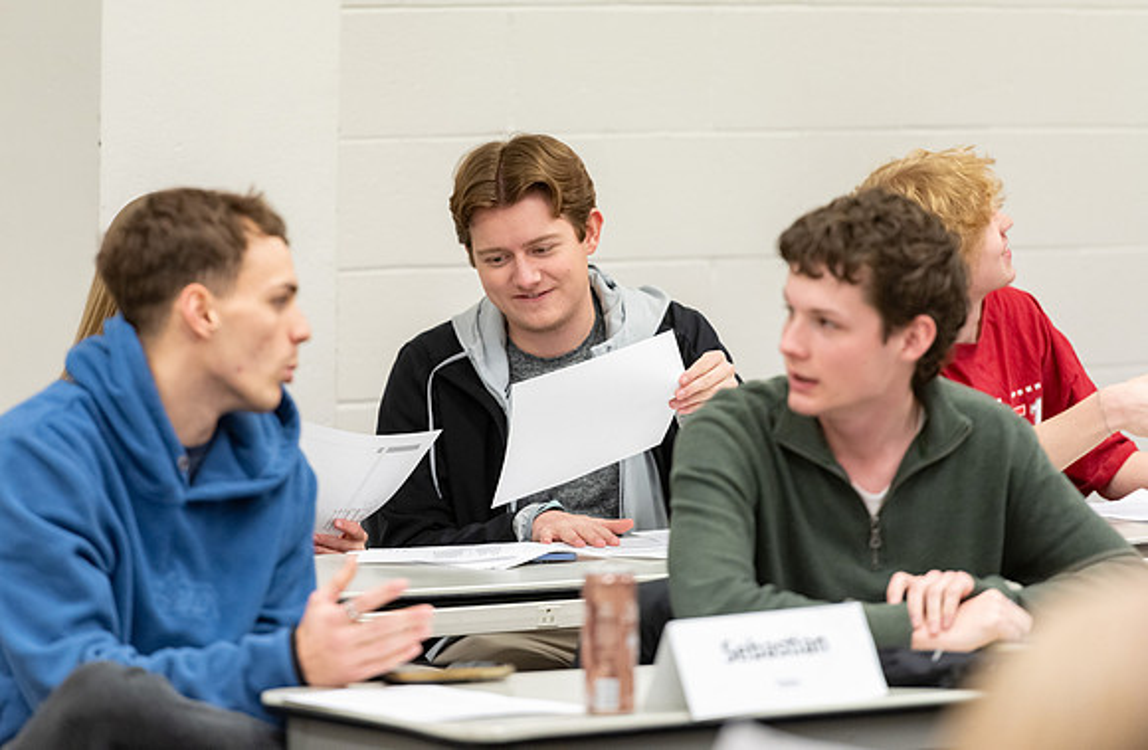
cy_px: 333
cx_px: 522
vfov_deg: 6.2
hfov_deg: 9.4
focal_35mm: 219
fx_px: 6953
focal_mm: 200
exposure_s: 1/250
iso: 1250
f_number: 2.8
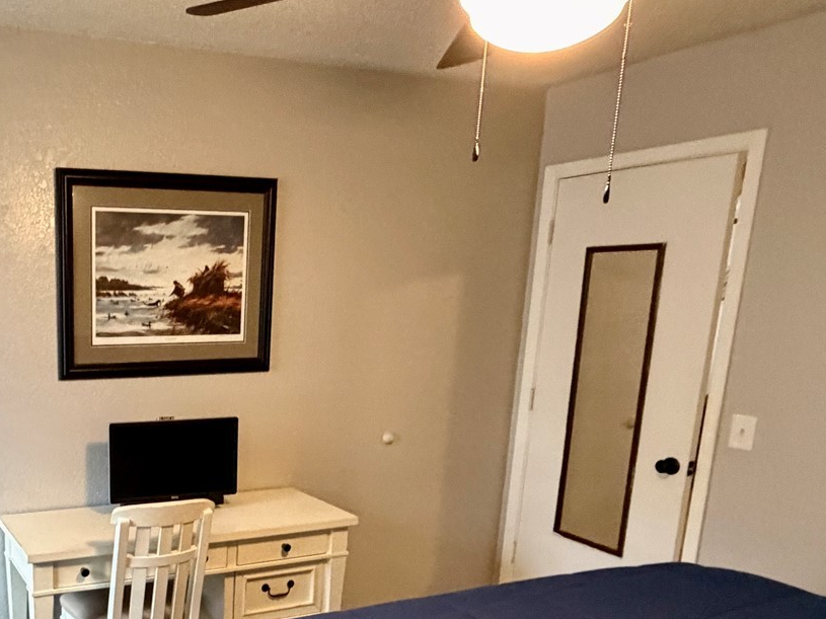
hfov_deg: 50.7
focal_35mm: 33
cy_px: 445
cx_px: 126
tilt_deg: -10.9
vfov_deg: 42.0
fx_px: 787
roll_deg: -1.3
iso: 800
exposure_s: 1/60
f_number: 2.2
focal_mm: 2.22
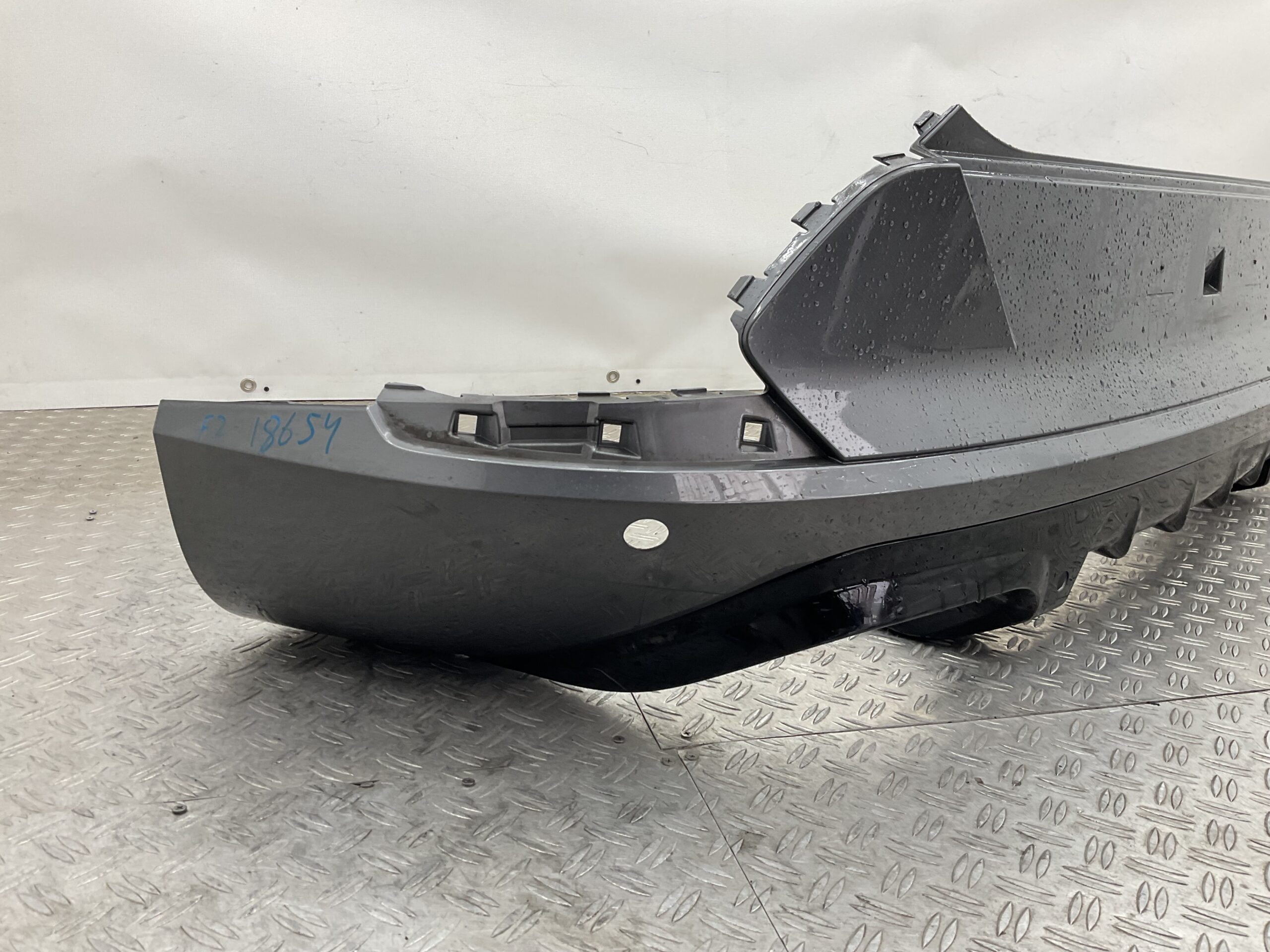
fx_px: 1064
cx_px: 635
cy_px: 476
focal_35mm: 29
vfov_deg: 48.2
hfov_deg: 61.7
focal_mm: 3
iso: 40
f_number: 1.8
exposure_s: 1/120
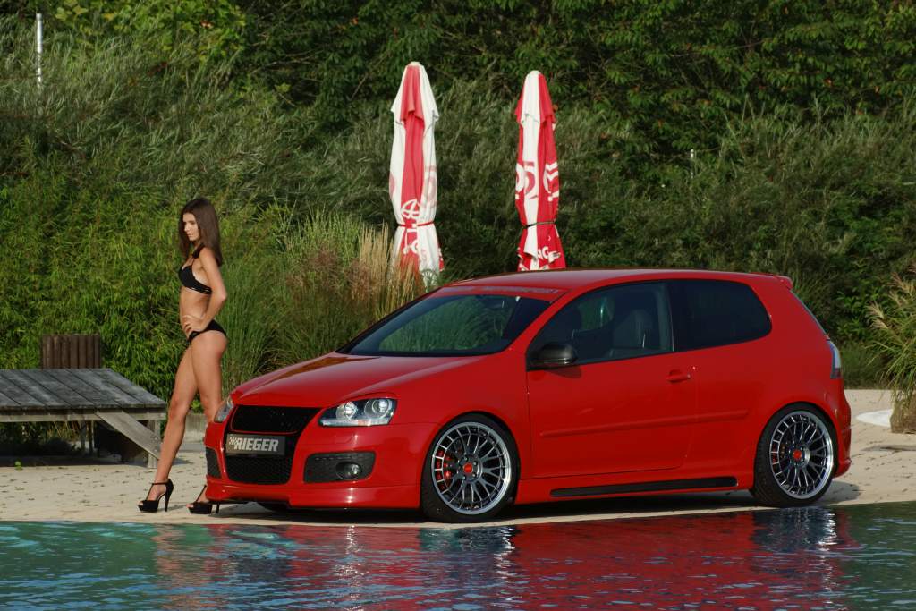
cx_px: 458
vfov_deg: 6.5
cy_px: 306
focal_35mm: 210
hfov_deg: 9.8
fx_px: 5344
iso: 800
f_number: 9
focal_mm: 140
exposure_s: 1/640
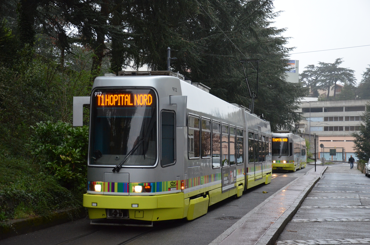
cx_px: 185
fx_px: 615
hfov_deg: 33.5
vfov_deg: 22.5
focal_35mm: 60
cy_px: 122
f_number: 4.5
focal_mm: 40
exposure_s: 1/400
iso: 1600
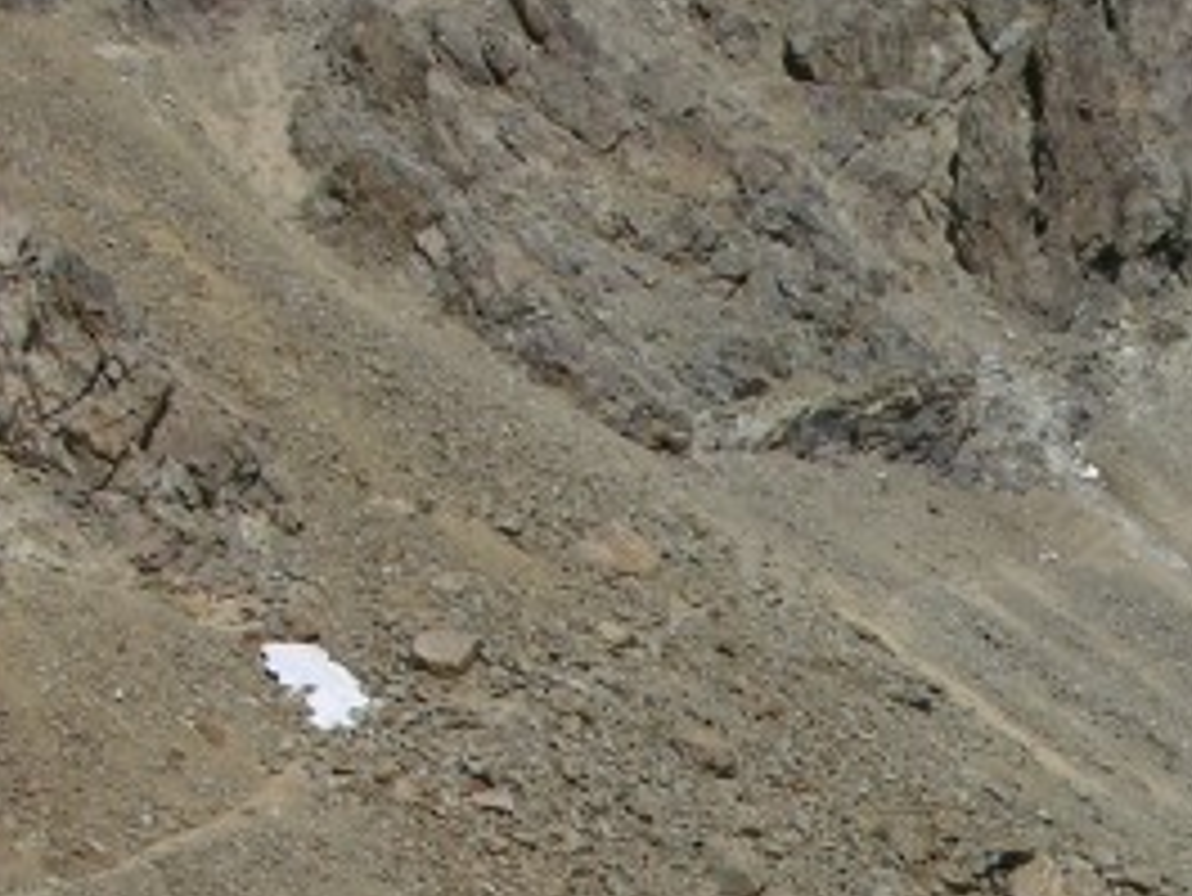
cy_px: 1139
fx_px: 4651
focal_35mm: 135
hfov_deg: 14.4
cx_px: 1147
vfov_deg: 10.8
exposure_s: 1/316
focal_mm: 8.9
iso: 50
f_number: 8
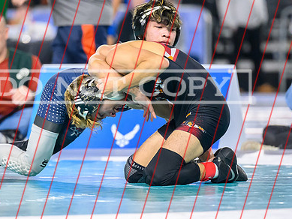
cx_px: 82
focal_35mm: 521
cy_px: 128
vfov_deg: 2.9
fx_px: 4396
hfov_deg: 3.8
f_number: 2.8
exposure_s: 1/1000
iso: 3200
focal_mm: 200
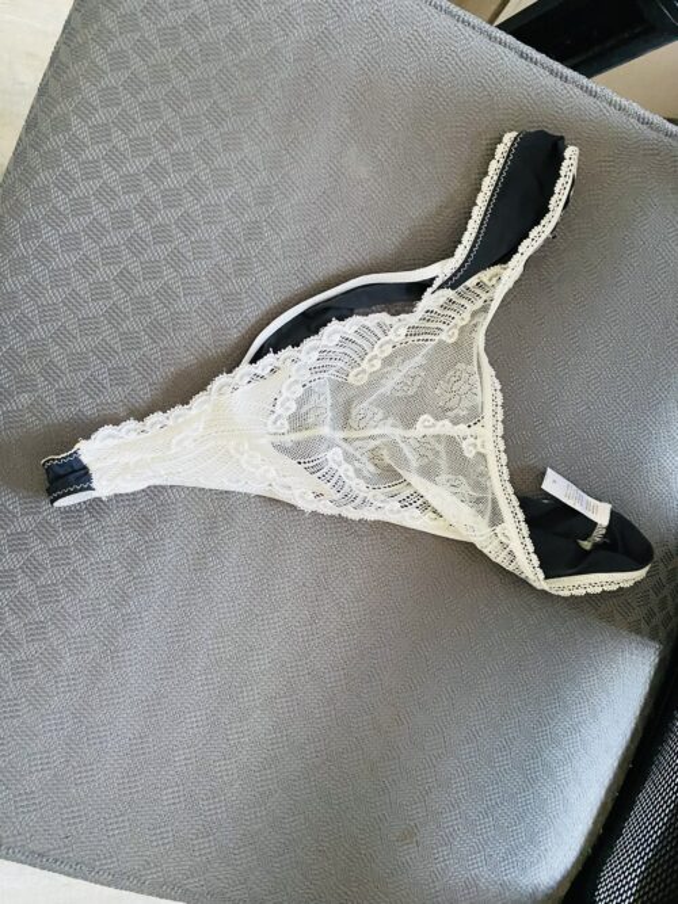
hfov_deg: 53.0
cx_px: 339
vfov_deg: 67.3
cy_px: 452
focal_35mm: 26
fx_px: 679
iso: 640
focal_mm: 4.25
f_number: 1.8
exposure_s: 1/37
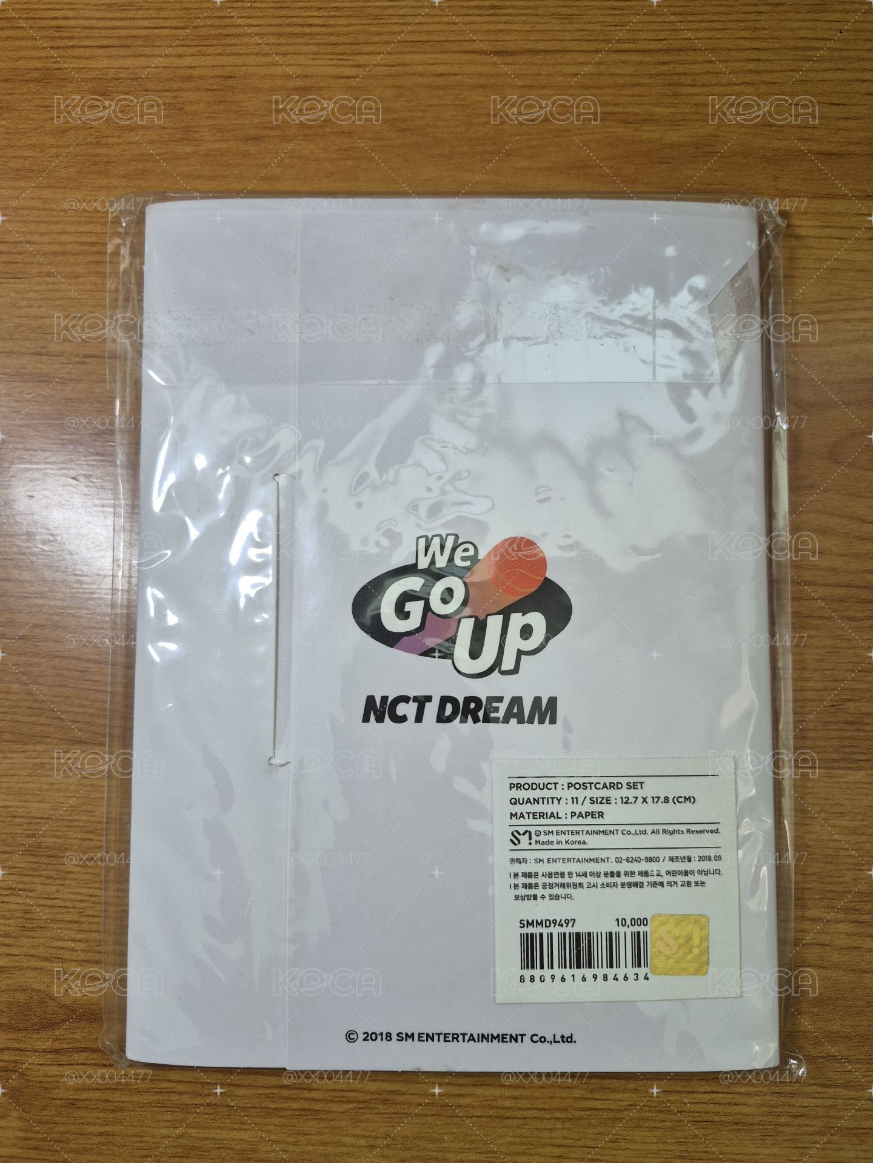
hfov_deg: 58.9
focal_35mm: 23
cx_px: 436
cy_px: 582
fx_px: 773
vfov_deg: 73.9
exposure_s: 1/50
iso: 64
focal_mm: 5.4
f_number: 1.8
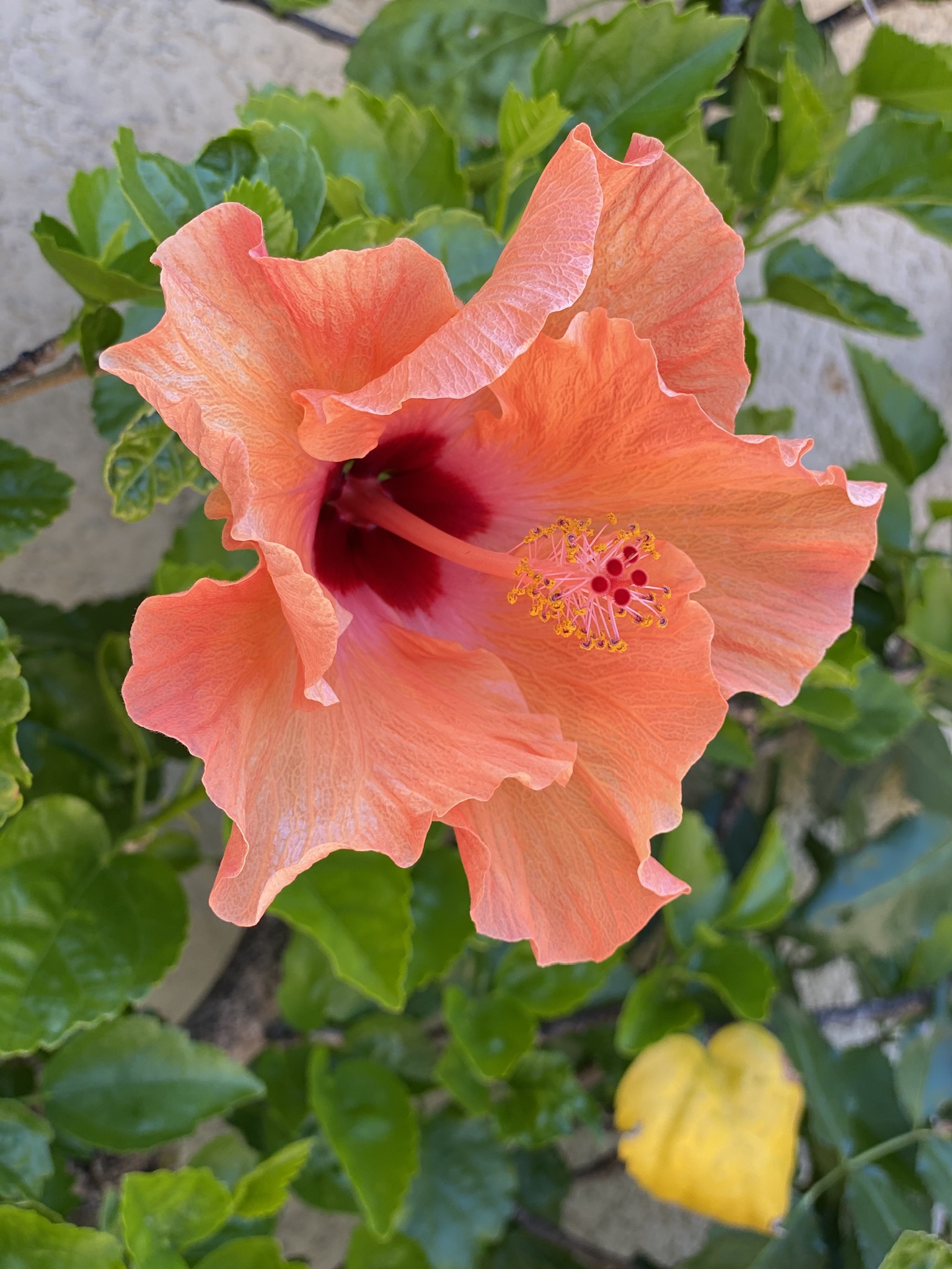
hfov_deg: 28.0
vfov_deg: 36.8
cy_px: 634
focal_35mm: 52
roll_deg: -2.5
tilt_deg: -20.6
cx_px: 476
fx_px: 1907
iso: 20
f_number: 2
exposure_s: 1/151
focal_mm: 6
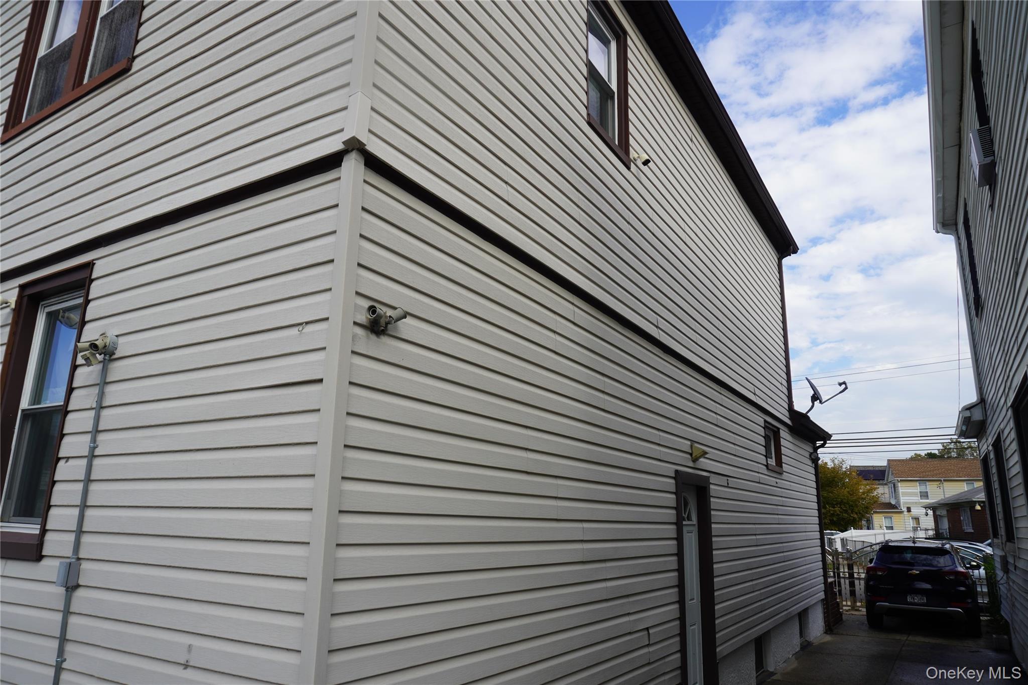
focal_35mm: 24
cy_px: 342
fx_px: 685
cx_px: 514
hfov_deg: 73.7
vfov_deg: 53.1
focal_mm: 16
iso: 100
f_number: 9
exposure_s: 1/125
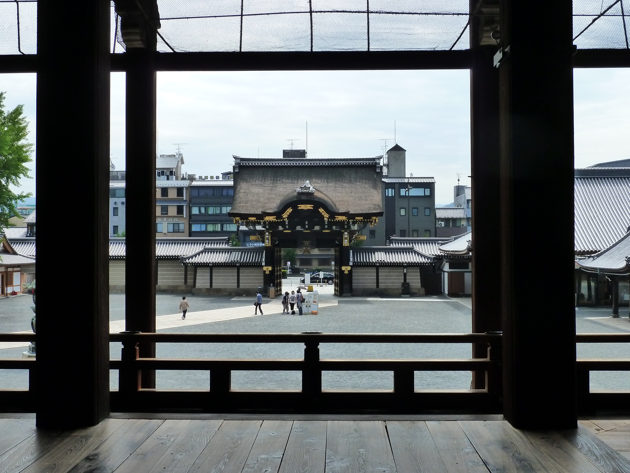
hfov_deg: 42.9
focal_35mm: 44
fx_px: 801
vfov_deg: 32.9
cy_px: 236
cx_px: 315
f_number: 5
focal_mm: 7.3
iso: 200
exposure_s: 1/400
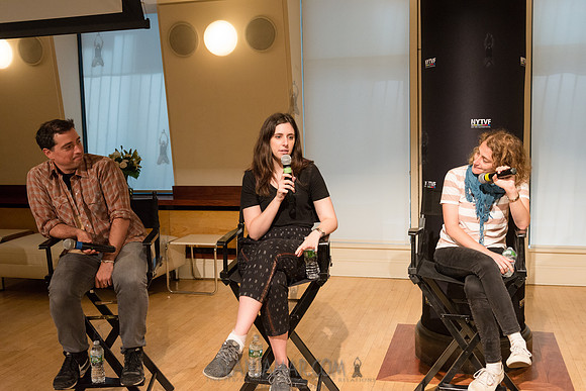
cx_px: 293
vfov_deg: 35.1
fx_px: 619
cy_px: 196
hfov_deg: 50.7
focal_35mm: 38
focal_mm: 38
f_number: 4
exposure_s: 1/250
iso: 2500
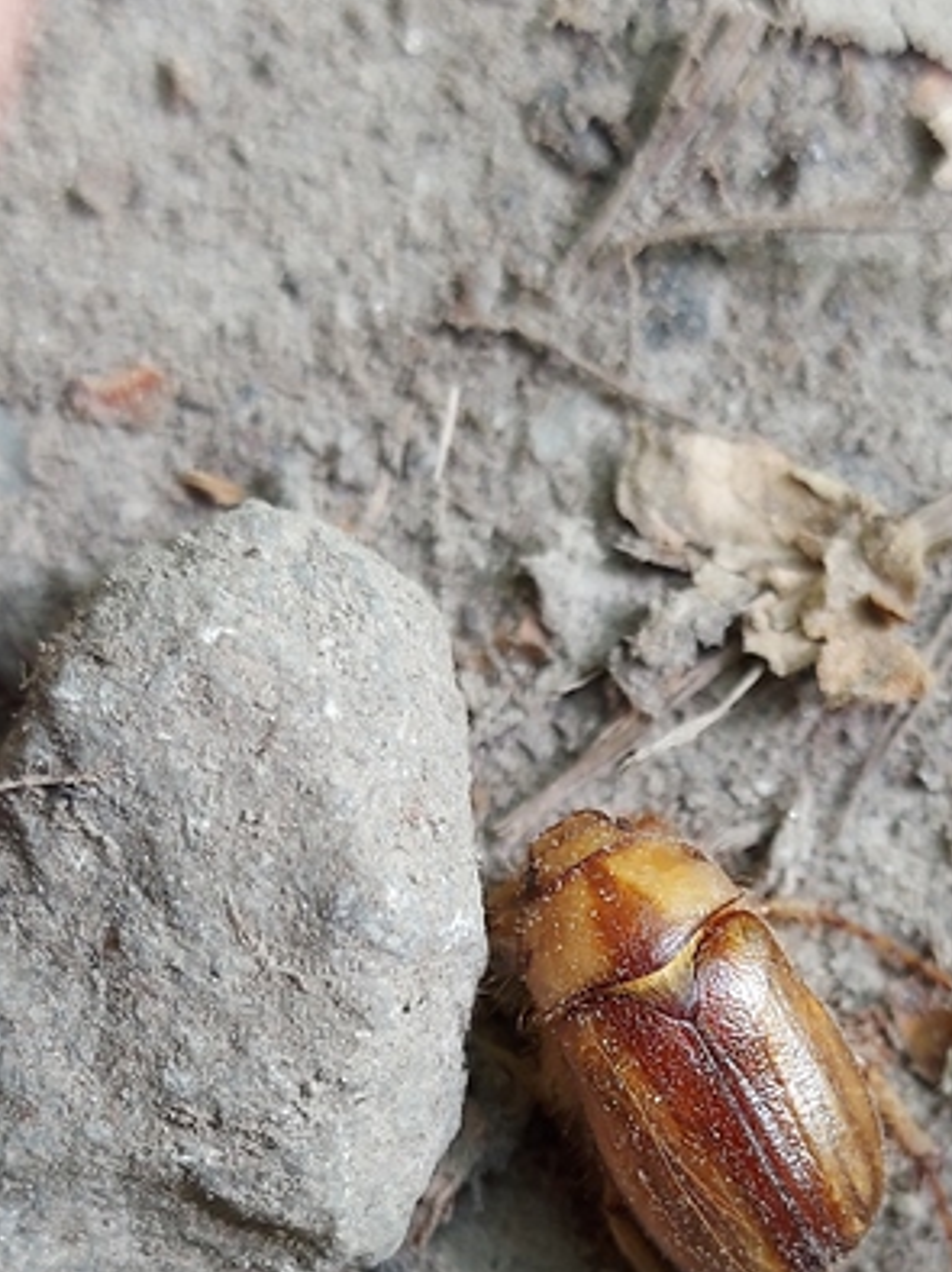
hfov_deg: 36.4
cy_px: 1001
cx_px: 642
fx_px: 1432
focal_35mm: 39
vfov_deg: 45.7
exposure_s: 1/50
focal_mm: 5.23
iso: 100
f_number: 1.8
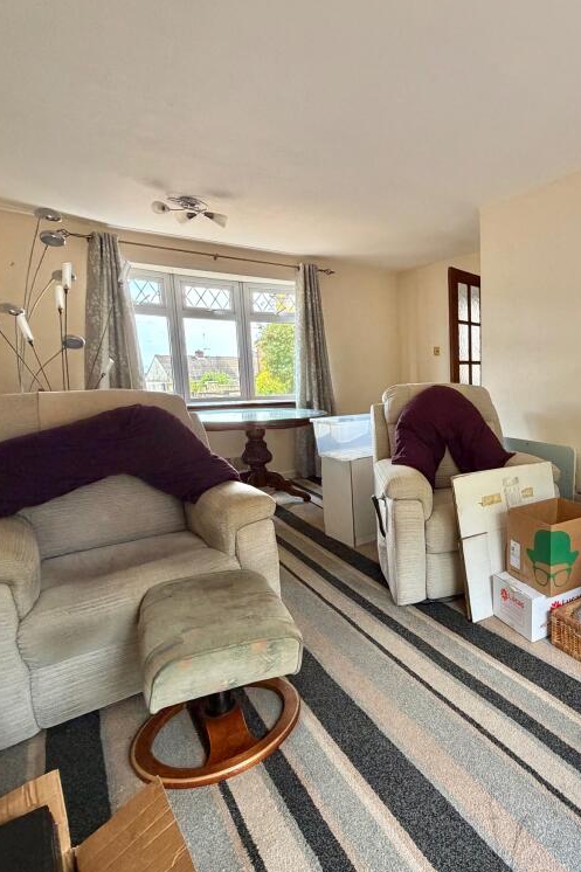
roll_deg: -0.3
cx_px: 491
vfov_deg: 84.0
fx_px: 484
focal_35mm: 20
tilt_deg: -9.3
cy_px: 438
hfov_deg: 55.9
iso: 250
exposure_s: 1/121
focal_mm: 2.22
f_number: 2.2
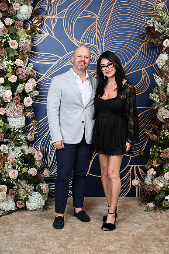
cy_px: 127
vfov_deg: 32.9
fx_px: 429
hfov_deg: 22.3
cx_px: 84
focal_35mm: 61
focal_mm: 61
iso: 125
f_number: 5.6
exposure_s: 1/125
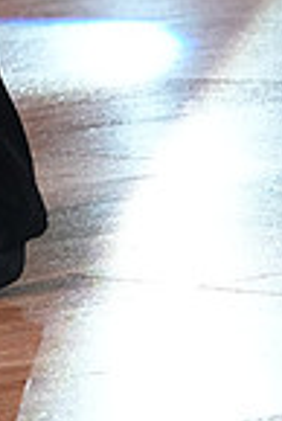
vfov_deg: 4.7
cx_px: -225
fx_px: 5075
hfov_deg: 3.2
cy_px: -287
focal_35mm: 433
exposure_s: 1/400
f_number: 5
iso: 6400
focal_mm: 108
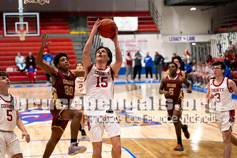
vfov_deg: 16.9
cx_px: 119
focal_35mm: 81
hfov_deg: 25.1
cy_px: 79
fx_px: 533
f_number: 2.8
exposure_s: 1/1000
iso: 4000
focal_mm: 80
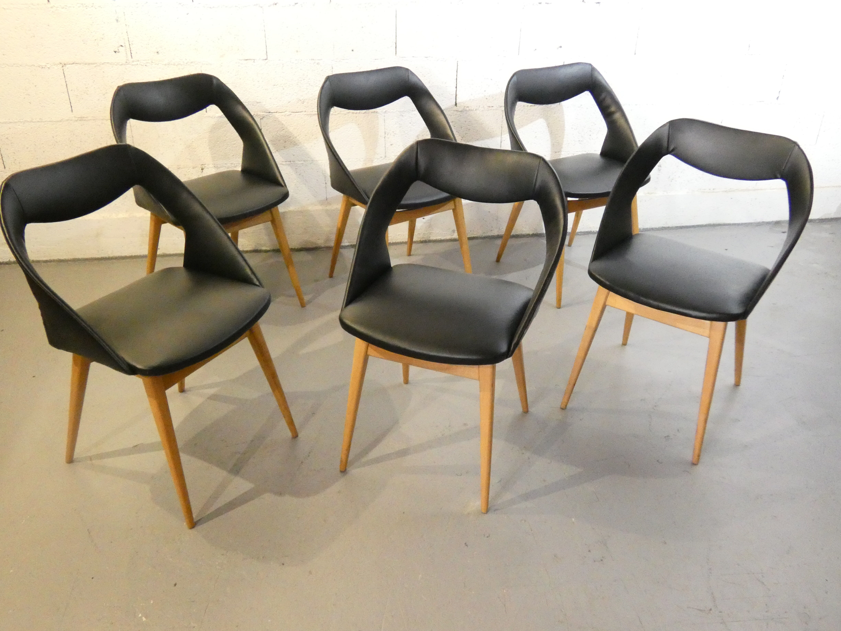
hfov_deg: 60.0
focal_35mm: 30
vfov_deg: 46.8
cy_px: 316
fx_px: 729
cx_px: 420
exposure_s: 1/60
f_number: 3.3
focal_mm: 5.3
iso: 1600
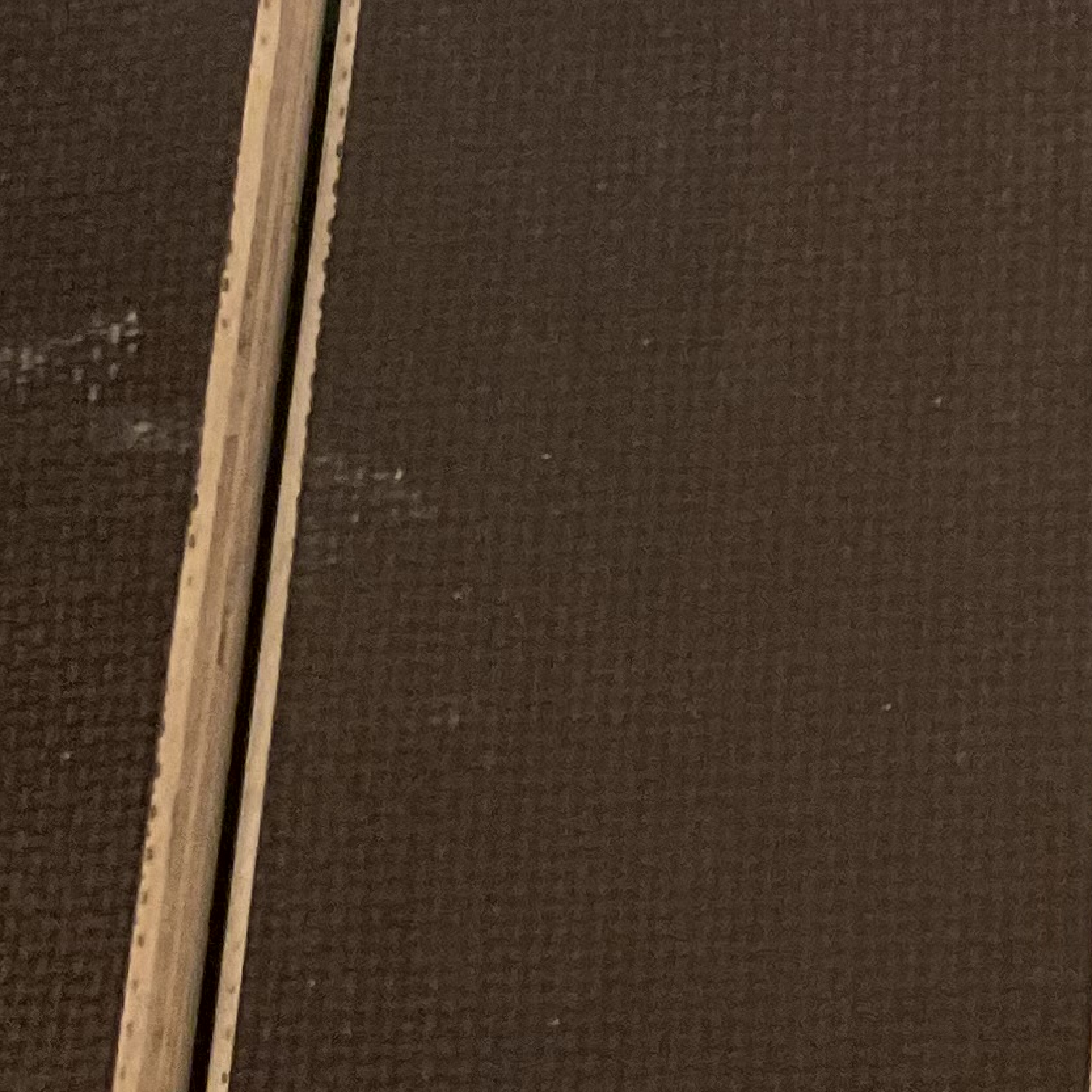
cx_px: 1780
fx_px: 4426
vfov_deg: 13.5
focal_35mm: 124
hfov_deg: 13.1
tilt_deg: -65.7
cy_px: -338
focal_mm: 3
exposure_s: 1/50
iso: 160
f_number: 1.8
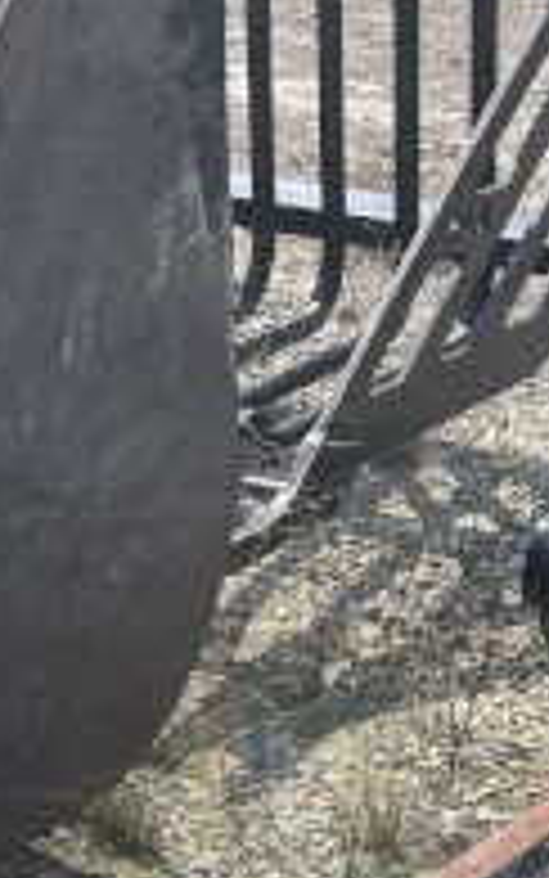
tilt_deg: -16.6
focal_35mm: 113
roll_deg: +3.4
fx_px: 2703
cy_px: 428
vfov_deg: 18.4
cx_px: -819
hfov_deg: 10.0
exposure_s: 1/2257
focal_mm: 4.2
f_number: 1.6
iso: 32
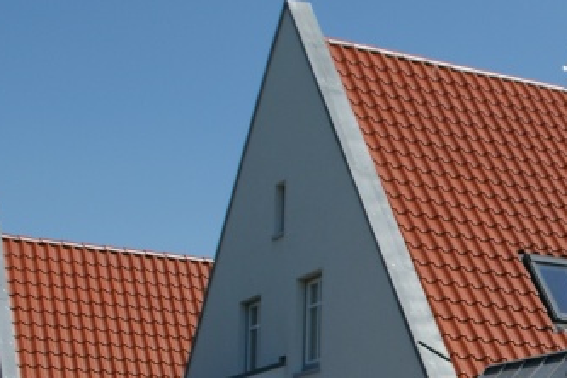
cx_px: 604
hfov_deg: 20.6
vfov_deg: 14.1
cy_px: 405
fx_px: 1496
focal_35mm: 95
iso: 100
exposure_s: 1/500
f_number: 5.6
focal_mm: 22
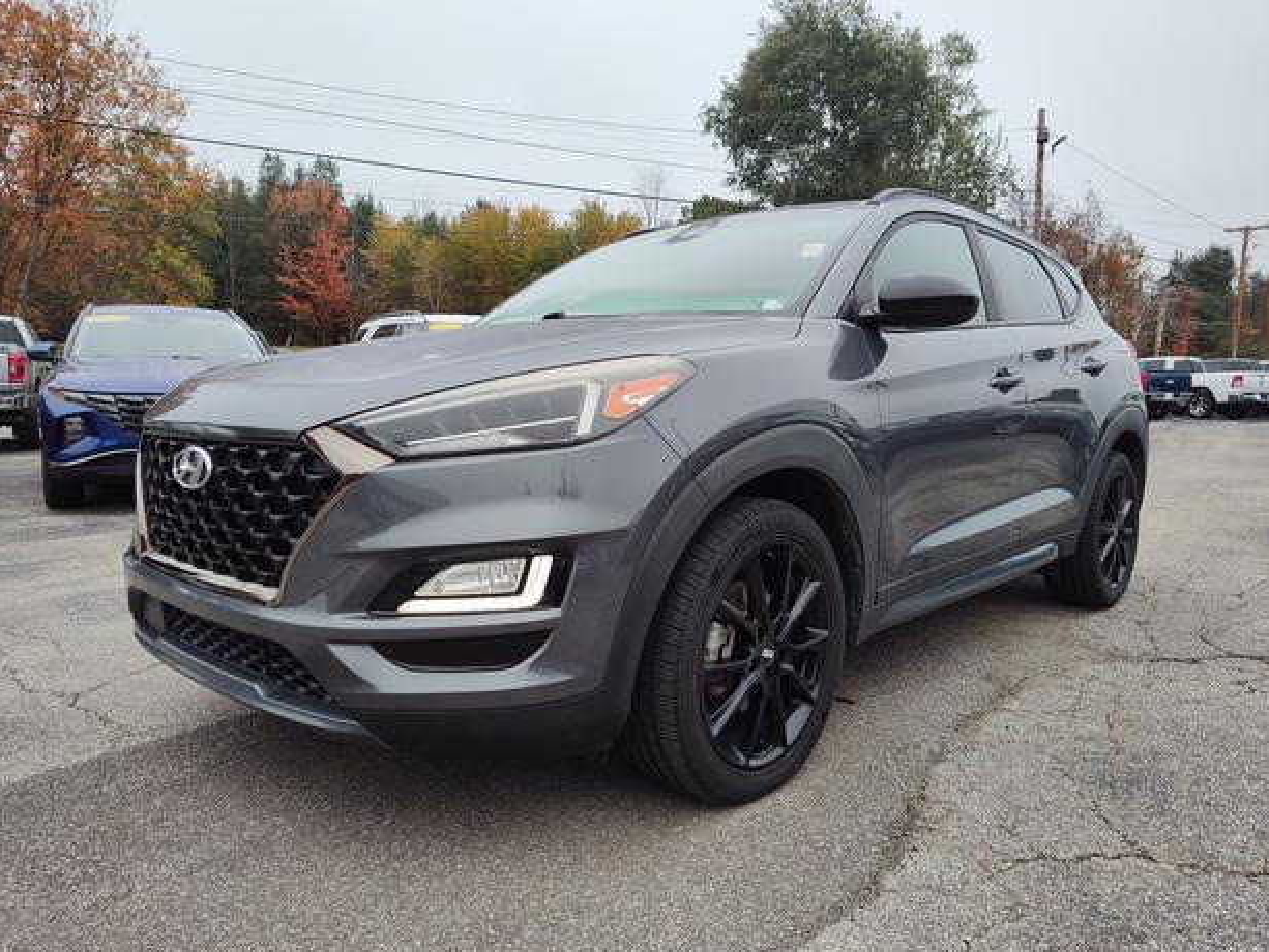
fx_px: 880
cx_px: 627
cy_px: 478
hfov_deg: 71.6
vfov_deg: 56.8
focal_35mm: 24
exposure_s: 1/256
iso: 100
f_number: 1.88
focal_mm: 5.56
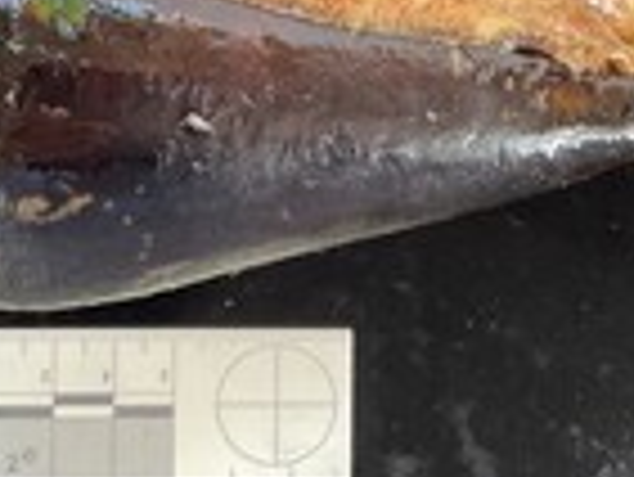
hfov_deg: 27.0
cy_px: 61
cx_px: 351
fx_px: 1320
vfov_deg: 20.1
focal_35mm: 72
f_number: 1.8
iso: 125
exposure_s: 1/60
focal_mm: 3
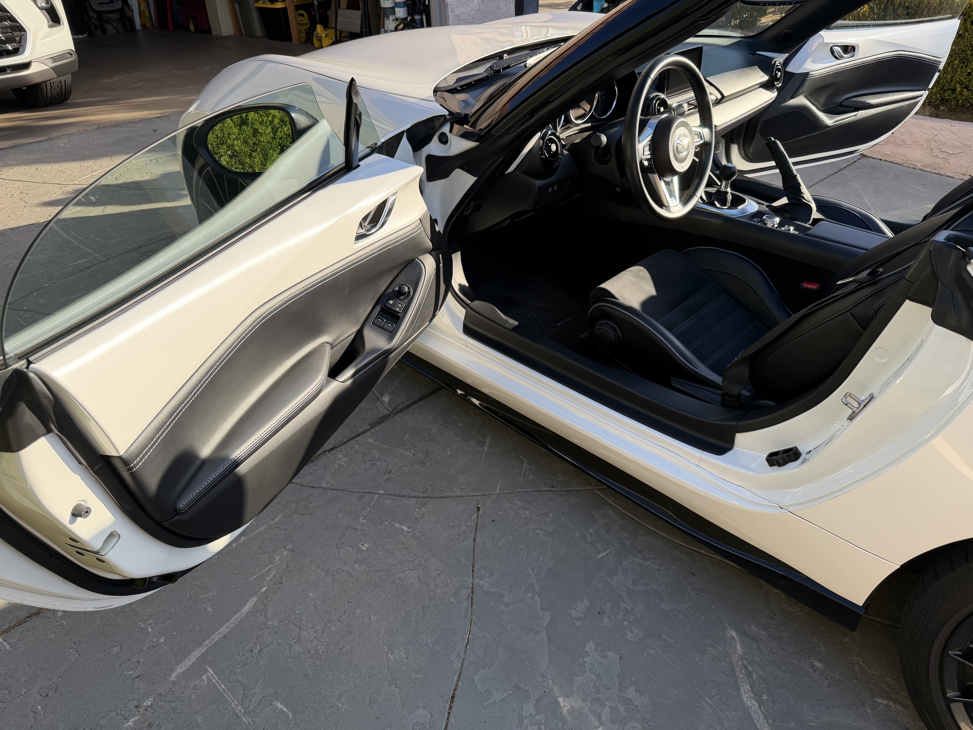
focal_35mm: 24
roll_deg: +2.0
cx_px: 486
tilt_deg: -34.8
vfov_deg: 56.8
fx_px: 675
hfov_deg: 71.6
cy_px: 365
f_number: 1.78
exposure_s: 1/1271
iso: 100
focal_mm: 6.76
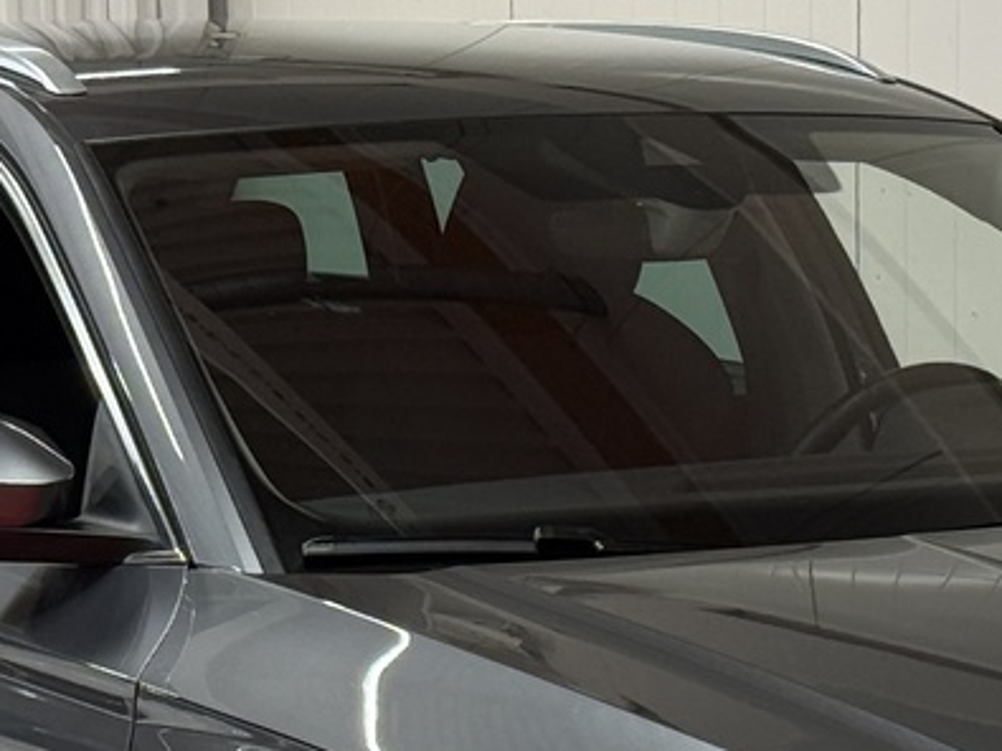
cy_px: 804
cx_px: 667
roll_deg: -0.1
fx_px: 5064
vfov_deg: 8.4
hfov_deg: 11.3
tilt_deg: -7.8
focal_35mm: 175
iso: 160
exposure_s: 1/100
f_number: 1.78
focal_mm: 6.76
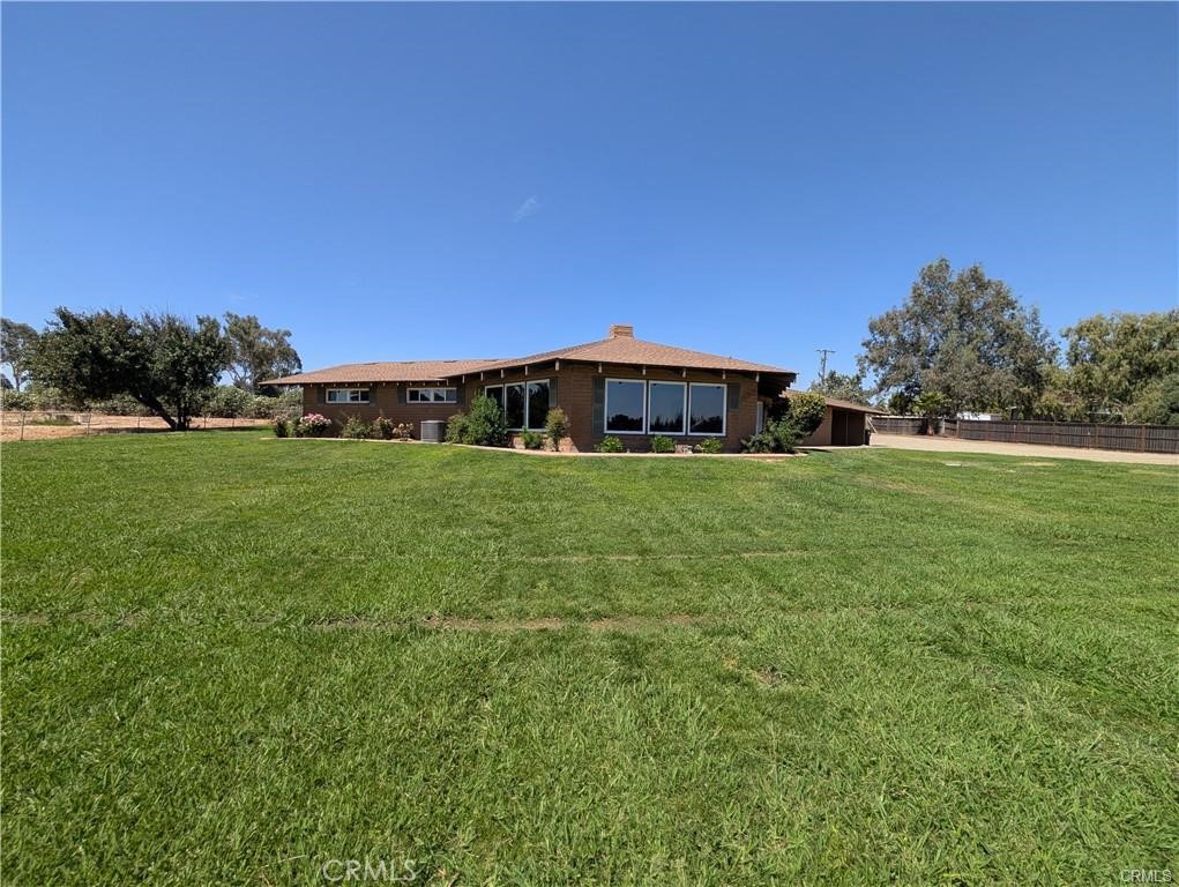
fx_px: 409
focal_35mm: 12
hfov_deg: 110.5
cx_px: 590
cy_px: 444
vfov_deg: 94.6
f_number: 1.7
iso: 53
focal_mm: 2.02
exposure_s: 1/2169
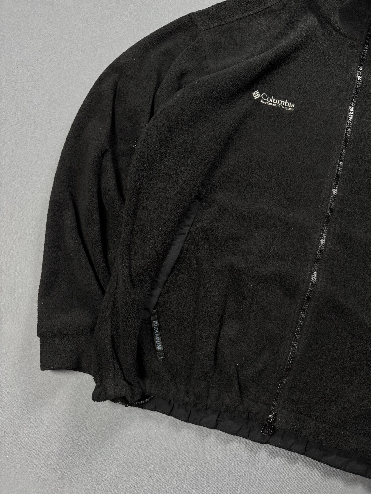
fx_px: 343
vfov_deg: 71.6
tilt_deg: -79.4
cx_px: 186
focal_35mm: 24
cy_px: 247
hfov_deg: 56.8
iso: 400
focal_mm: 6.76
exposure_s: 1/60
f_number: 1.78
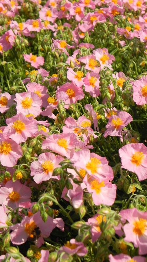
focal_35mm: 73
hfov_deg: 16.5
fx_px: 506
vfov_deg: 29.0
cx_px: 97
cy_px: 132
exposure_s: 1/2000
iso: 160
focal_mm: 11.8
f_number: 3.5
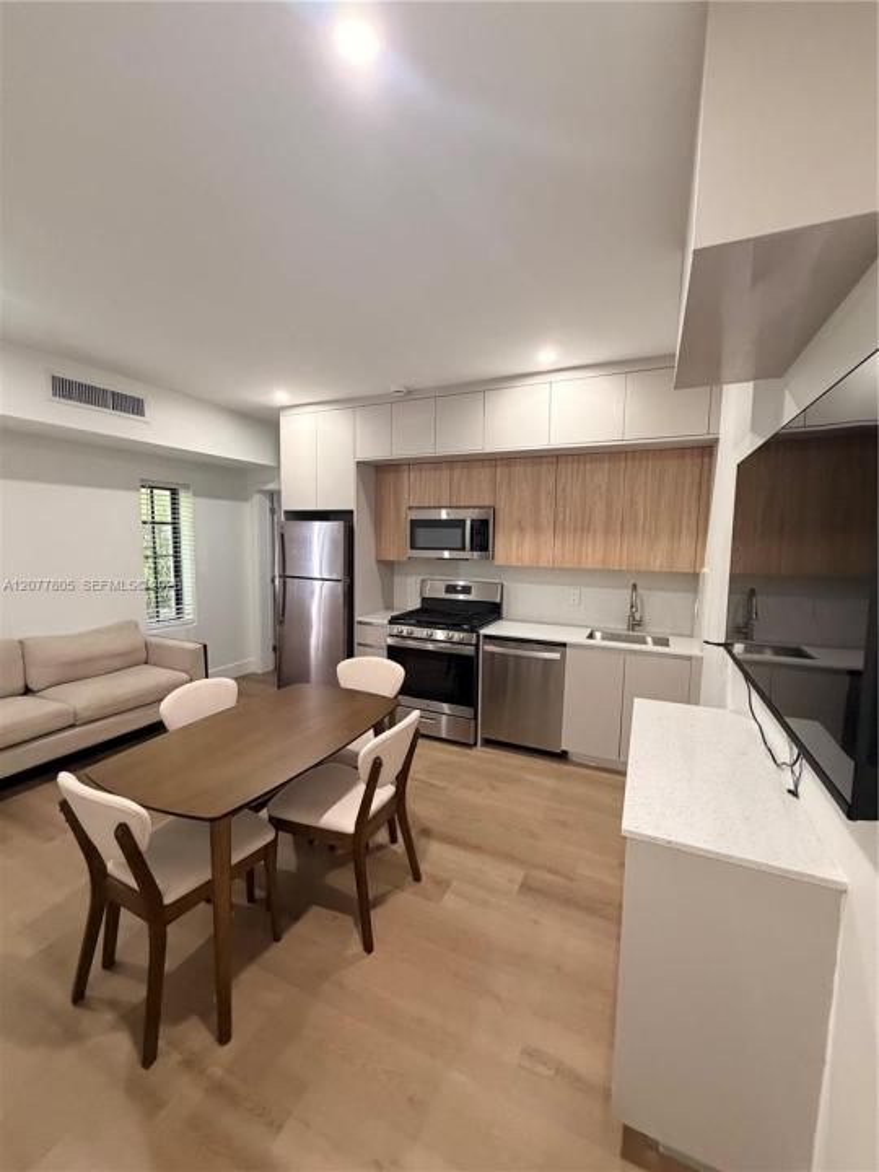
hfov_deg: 85.7
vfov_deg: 102.1
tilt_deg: -7.7
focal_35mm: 14
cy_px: 586
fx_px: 474
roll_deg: -1.2
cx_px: 440
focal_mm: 2.22
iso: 400
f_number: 2.2
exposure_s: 1/60
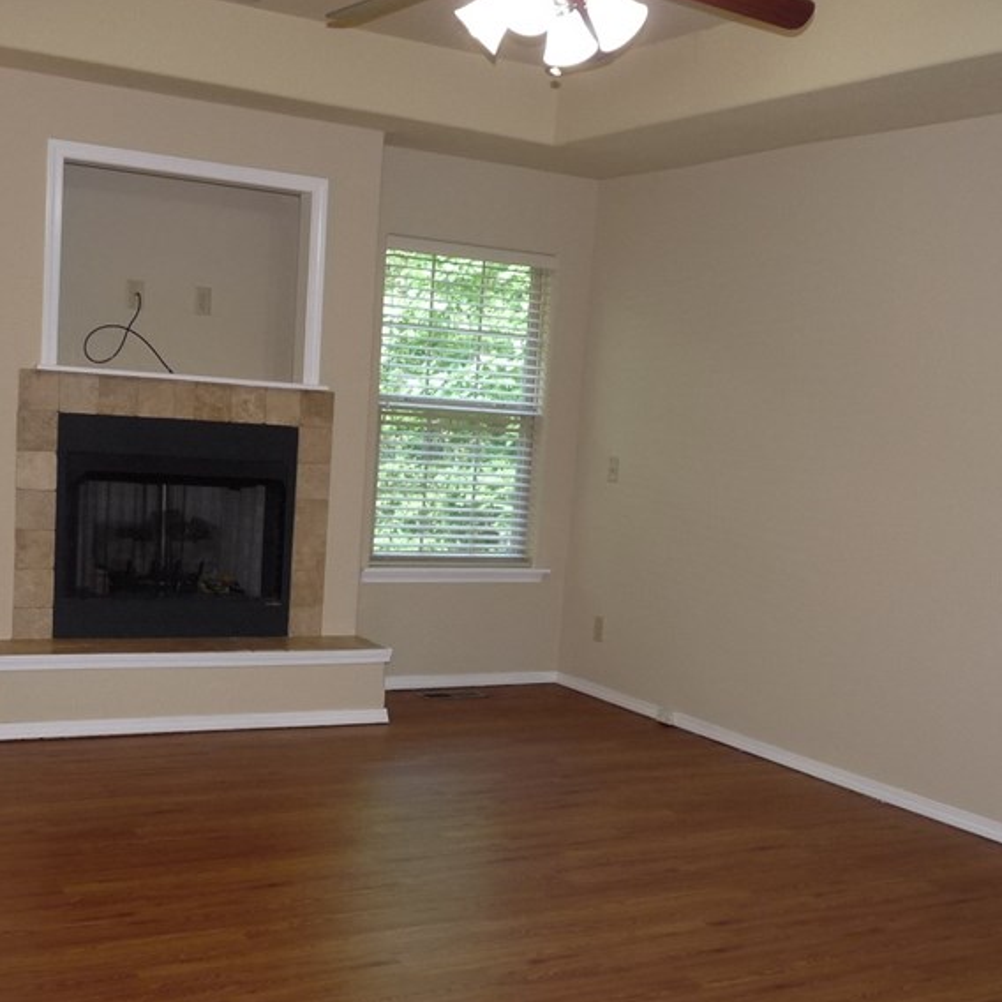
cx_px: 466
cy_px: 642
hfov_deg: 39.1
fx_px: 1408
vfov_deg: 38.8
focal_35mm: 43
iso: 160
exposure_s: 1/40
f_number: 2.8
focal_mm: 4.8
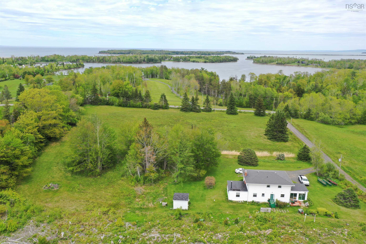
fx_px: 285
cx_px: 183
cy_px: 122
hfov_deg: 65.5
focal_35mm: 28
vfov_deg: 46.4
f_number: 5
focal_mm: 10.26
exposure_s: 1/320
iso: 100
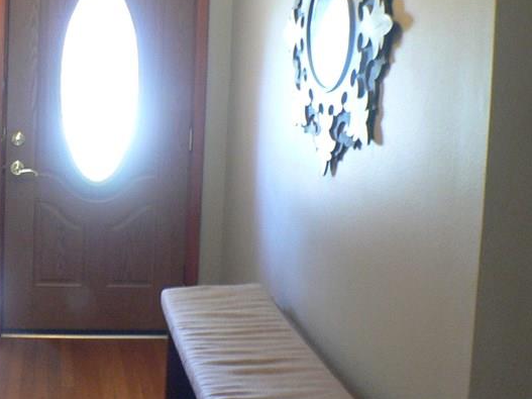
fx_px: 1076
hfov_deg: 27.3
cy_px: 102
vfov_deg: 20.8
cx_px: 114
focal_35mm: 70
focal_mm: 6
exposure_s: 1/5
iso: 200
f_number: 2.8
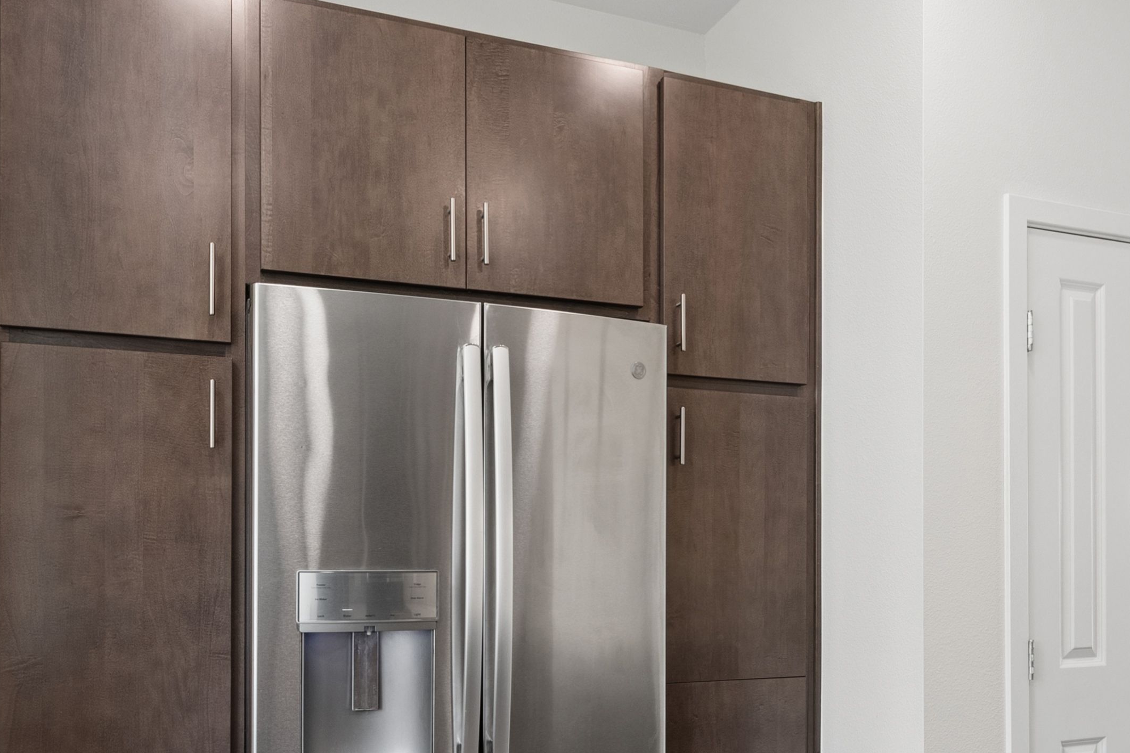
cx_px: 588
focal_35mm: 32
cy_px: 555
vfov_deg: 40.1
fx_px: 1004
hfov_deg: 58.7
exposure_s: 1/25
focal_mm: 16
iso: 640
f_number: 9
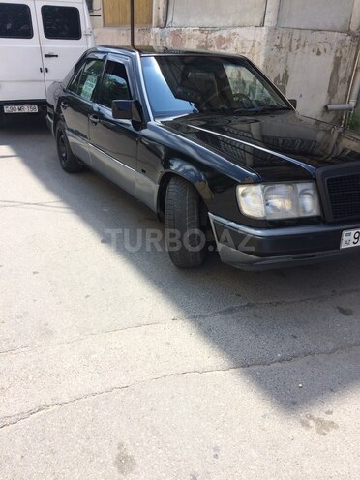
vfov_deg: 61.7
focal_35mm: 29
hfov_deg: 48.2
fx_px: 402
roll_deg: -2.7
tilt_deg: -27.5
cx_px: 180
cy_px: 240
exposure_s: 1/954
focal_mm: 4.15
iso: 32
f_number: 2.2
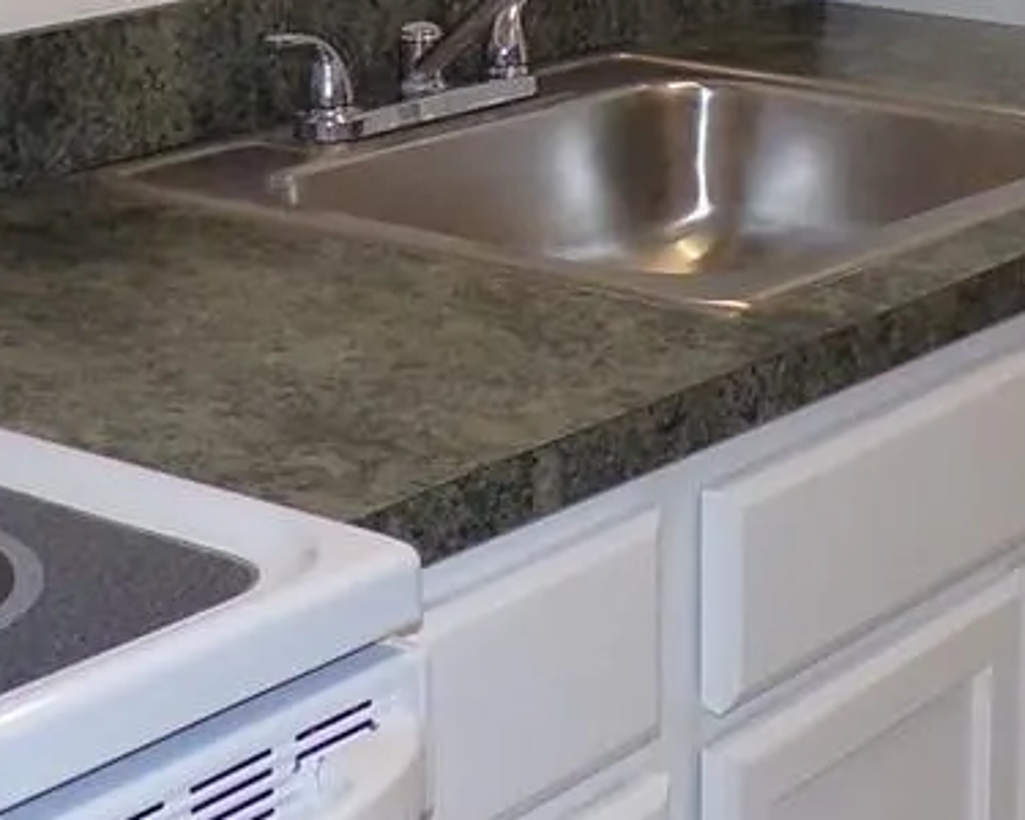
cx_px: 489
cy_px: -87
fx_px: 3034
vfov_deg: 15.0
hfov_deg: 19.2
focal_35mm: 100
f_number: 3
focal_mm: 4.3
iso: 200
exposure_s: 1/60
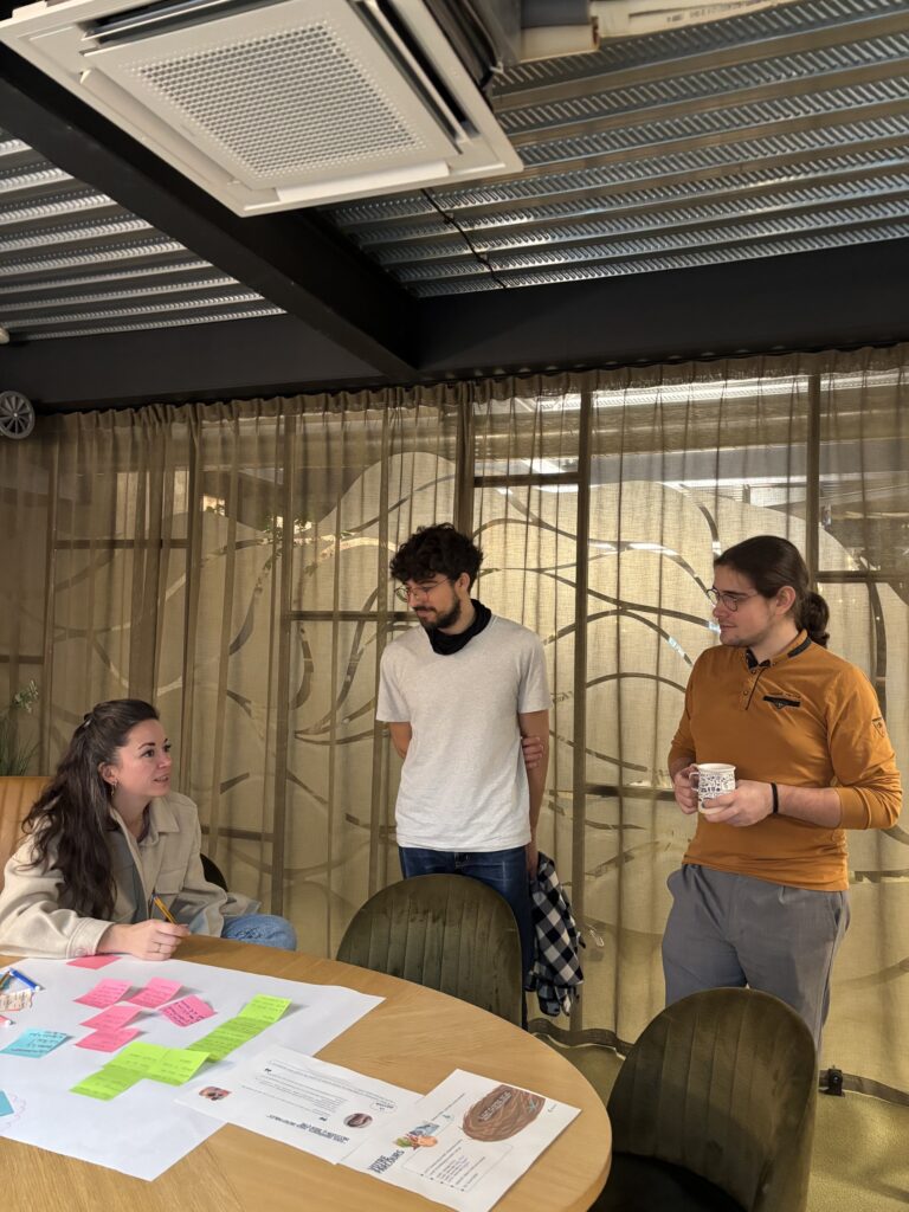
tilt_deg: +1.4
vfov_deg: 67.3
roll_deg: -1.9
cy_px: 606
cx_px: 454
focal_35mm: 26
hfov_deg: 53.1
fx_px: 910
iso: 400
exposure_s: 1/50
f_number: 1.6
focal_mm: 5.96
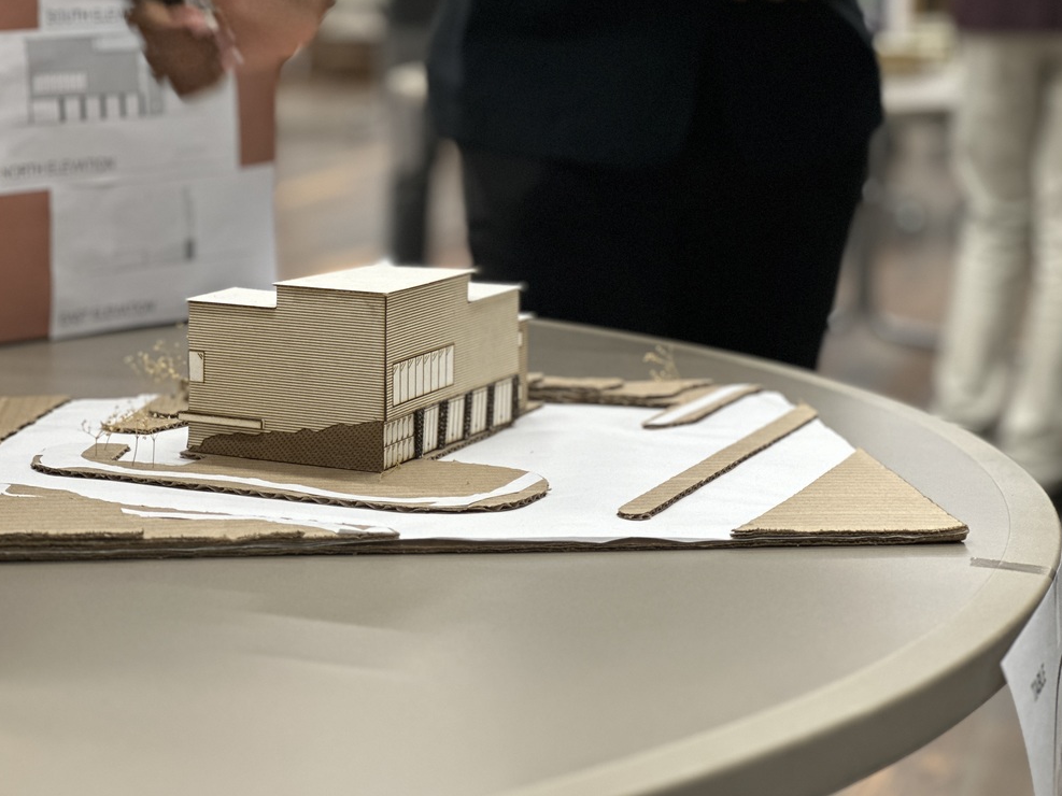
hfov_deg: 25.0
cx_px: 529
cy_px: 399
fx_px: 2393
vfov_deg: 18.9
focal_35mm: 78
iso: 250
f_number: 2.8
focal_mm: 9
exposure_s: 1/65
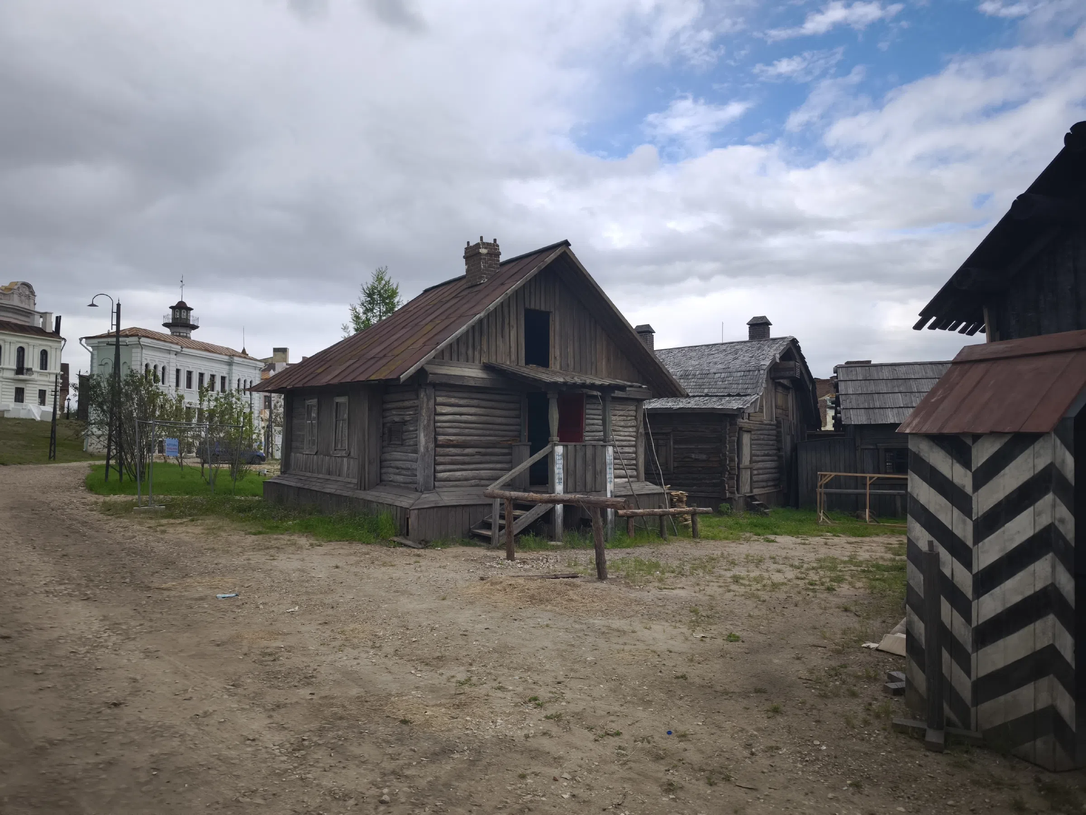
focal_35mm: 23
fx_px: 722
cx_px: 543
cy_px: 408
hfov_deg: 73.9
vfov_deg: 58.9
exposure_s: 1/1211
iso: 50
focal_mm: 6.57
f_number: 1.6
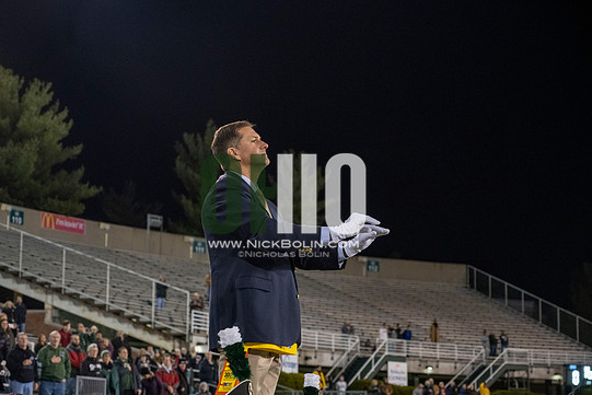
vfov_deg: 18.2
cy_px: 205
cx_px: 283
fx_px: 1234
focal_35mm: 75
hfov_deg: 27.0
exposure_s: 1/500
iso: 2500
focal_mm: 70
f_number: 4
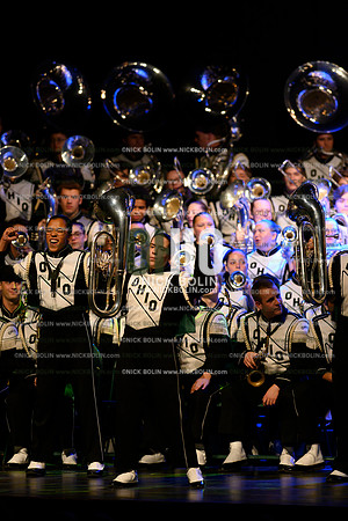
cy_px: 260
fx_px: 4350
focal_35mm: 300
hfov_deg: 4.6
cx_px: 174
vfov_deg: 6.9
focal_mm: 300
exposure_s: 1/500
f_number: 4
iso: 6400
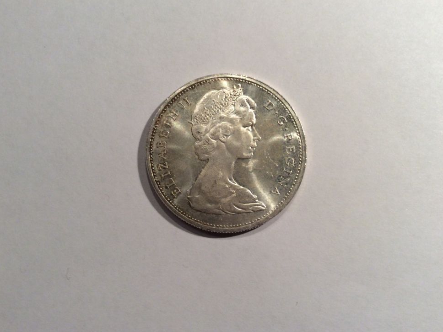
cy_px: 163
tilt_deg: -82.3
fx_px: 422
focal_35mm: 33
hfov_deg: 55.4
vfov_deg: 42.9
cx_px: 221
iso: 64
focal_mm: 3.3
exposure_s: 1/24
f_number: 2.4
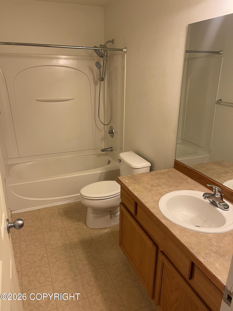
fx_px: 224
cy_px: 156
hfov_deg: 54.9
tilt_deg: -17.7
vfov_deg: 69.4
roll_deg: +0.1
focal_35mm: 25
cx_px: 116
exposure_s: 1/60
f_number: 1.6
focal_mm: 5.1
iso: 100
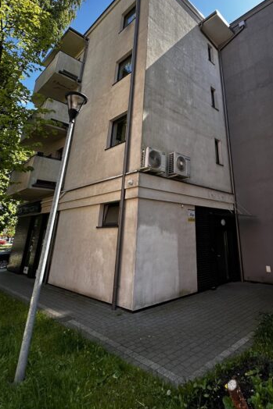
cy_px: 145
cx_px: 176
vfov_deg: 81.9
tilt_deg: +22.2
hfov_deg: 60.8
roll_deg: -0.6
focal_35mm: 20
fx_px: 228
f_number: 2.2
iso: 40
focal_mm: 2.22
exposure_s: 1/346
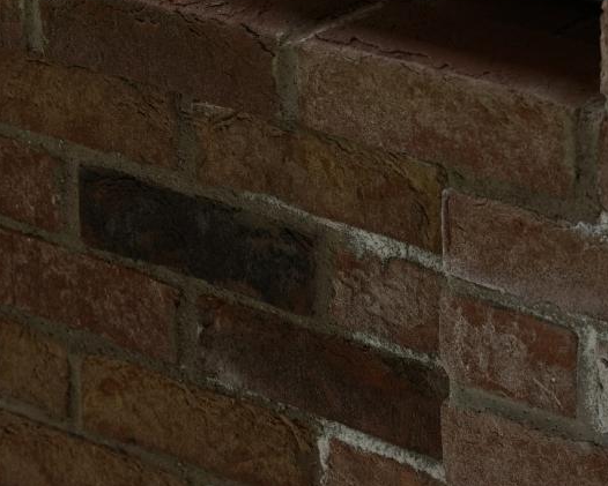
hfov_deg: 11.8
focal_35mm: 164
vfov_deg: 9.2
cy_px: -220
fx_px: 2947
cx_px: 233
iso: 100
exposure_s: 1/100
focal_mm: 47.8
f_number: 3.5
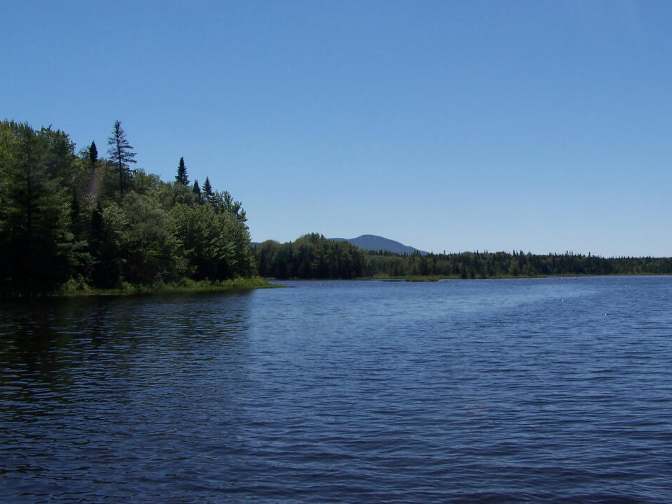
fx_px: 796
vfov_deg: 35.1
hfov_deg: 45.7
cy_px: 241
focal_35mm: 41
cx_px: 360
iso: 80
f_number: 5.6
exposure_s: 1/640
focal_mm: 6.3
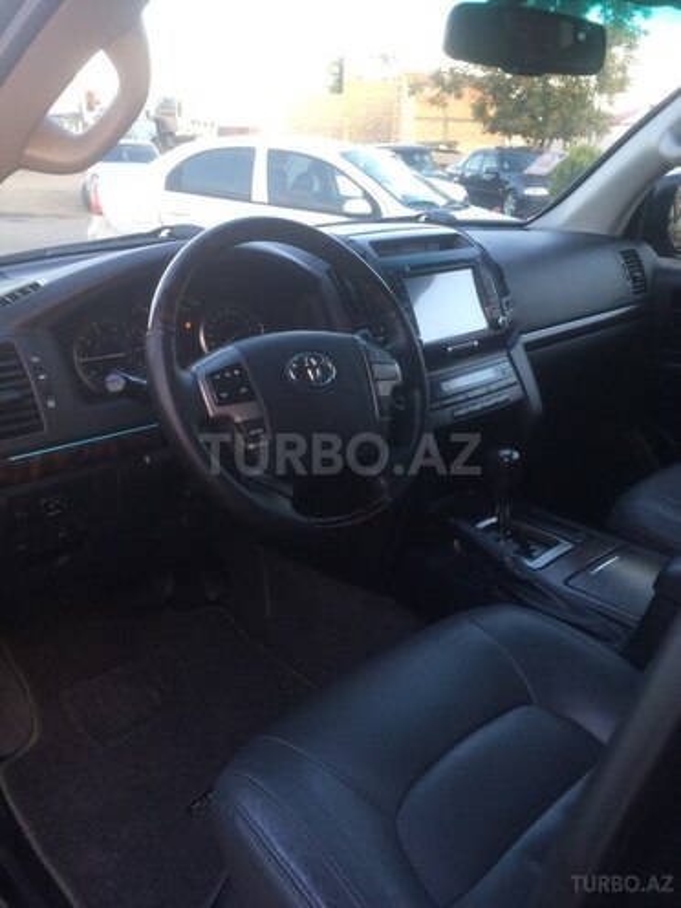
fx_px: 761
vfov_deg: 61.7
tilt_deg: -22.5
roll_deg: -5.2
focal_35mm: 29
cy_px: 454
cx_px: 340
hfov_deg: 48.2
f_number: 2.2
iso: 40
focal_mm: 4.15
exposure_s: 1/33
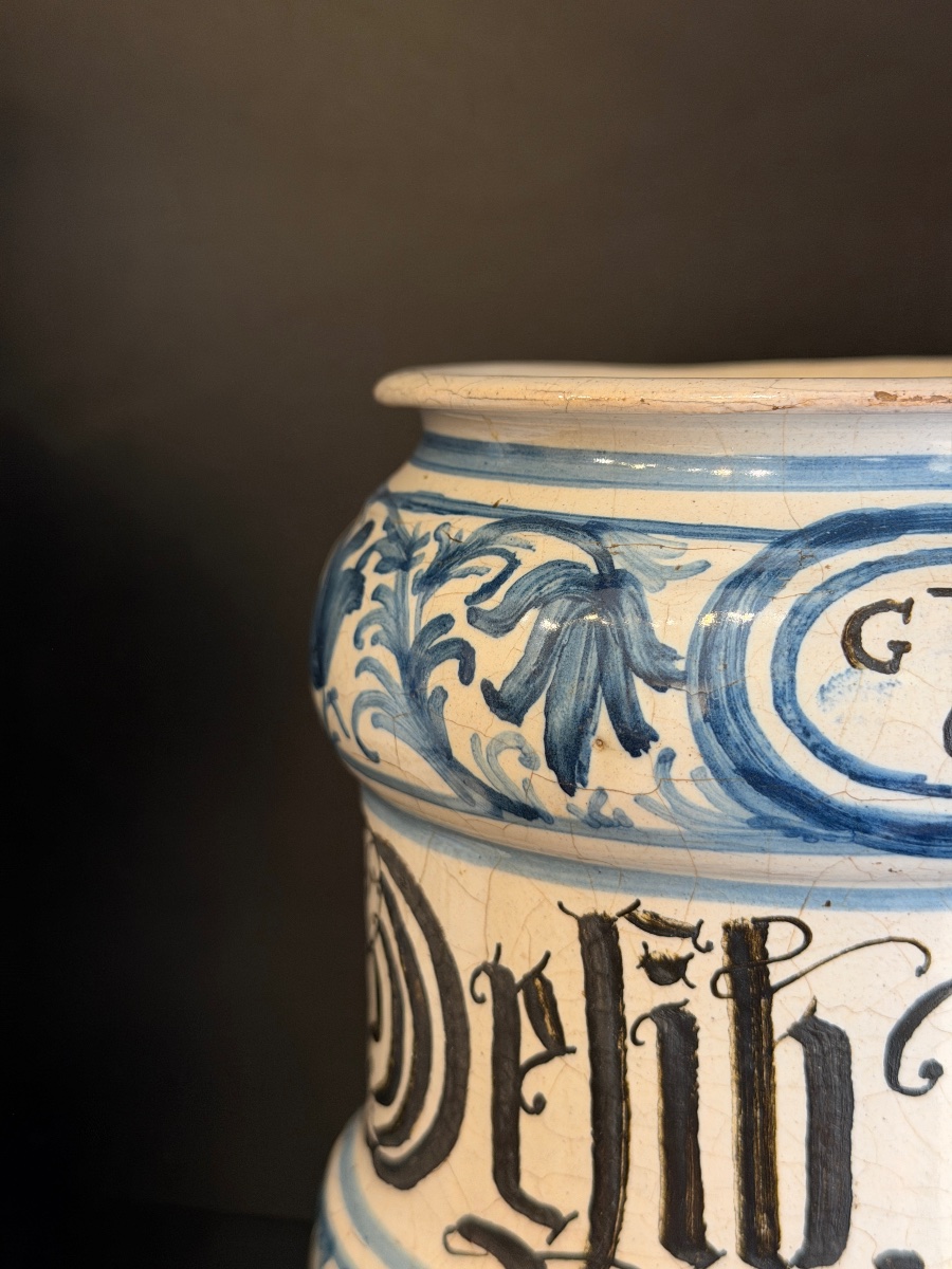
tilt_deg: -11.7
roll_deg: -2.1
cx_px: 476
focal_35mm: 48
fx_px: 1760
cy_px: 634
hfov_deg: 30.3
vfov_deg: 39.7
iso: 200
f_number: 1.78
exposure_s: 1/50
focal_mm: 6.76
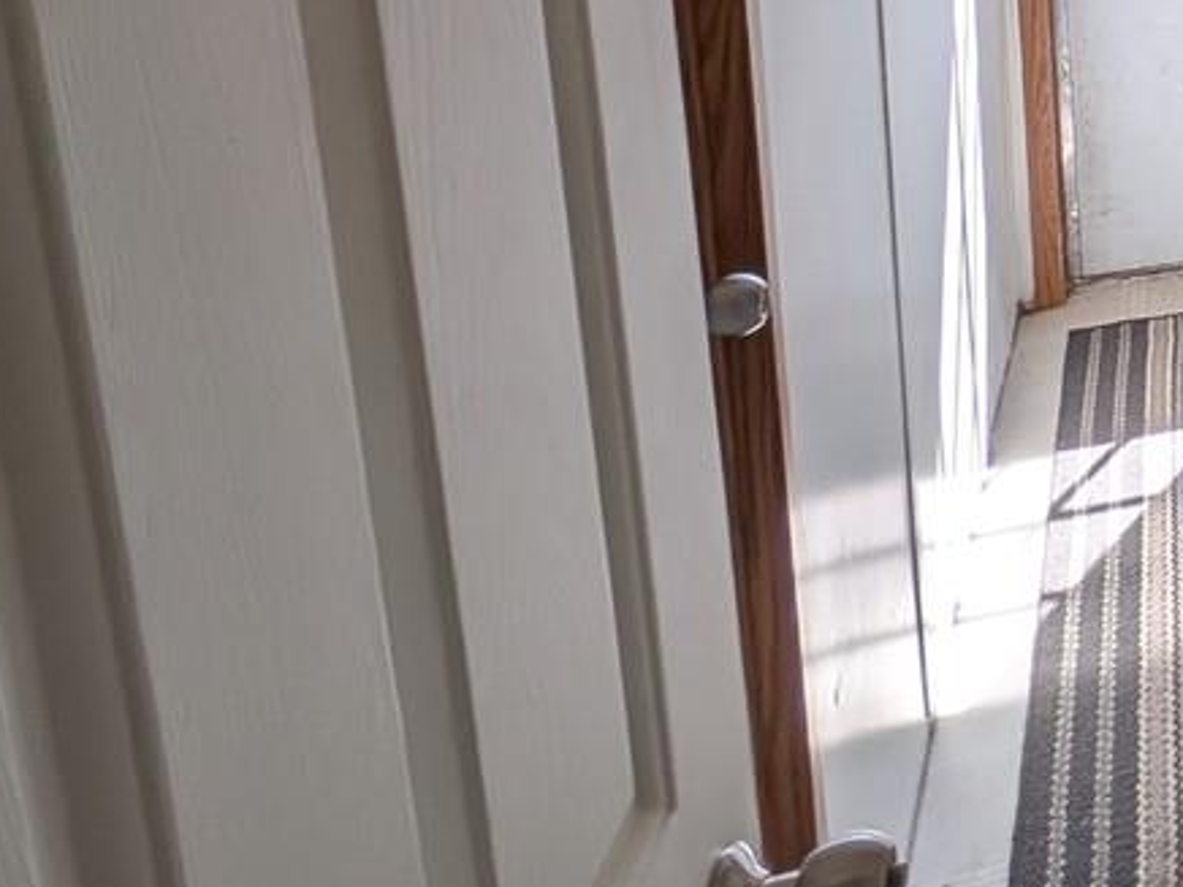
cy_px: -201
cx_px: 2046
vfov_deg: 28.3
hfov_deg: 23.8
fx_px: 1504
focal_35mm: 44
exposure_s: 1/296
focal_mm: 2.23
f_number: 1.95
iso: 45
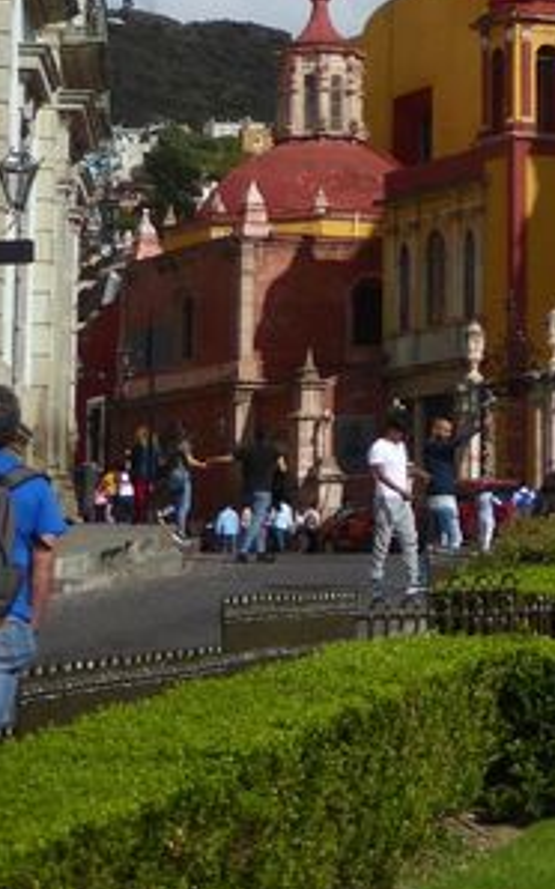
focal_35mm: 131
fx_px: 3173
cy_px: 15
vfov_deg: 15.7
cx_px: 1137
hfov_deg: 9.3
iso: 80
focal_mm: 7.8
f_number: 3.9
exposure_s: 1/1300
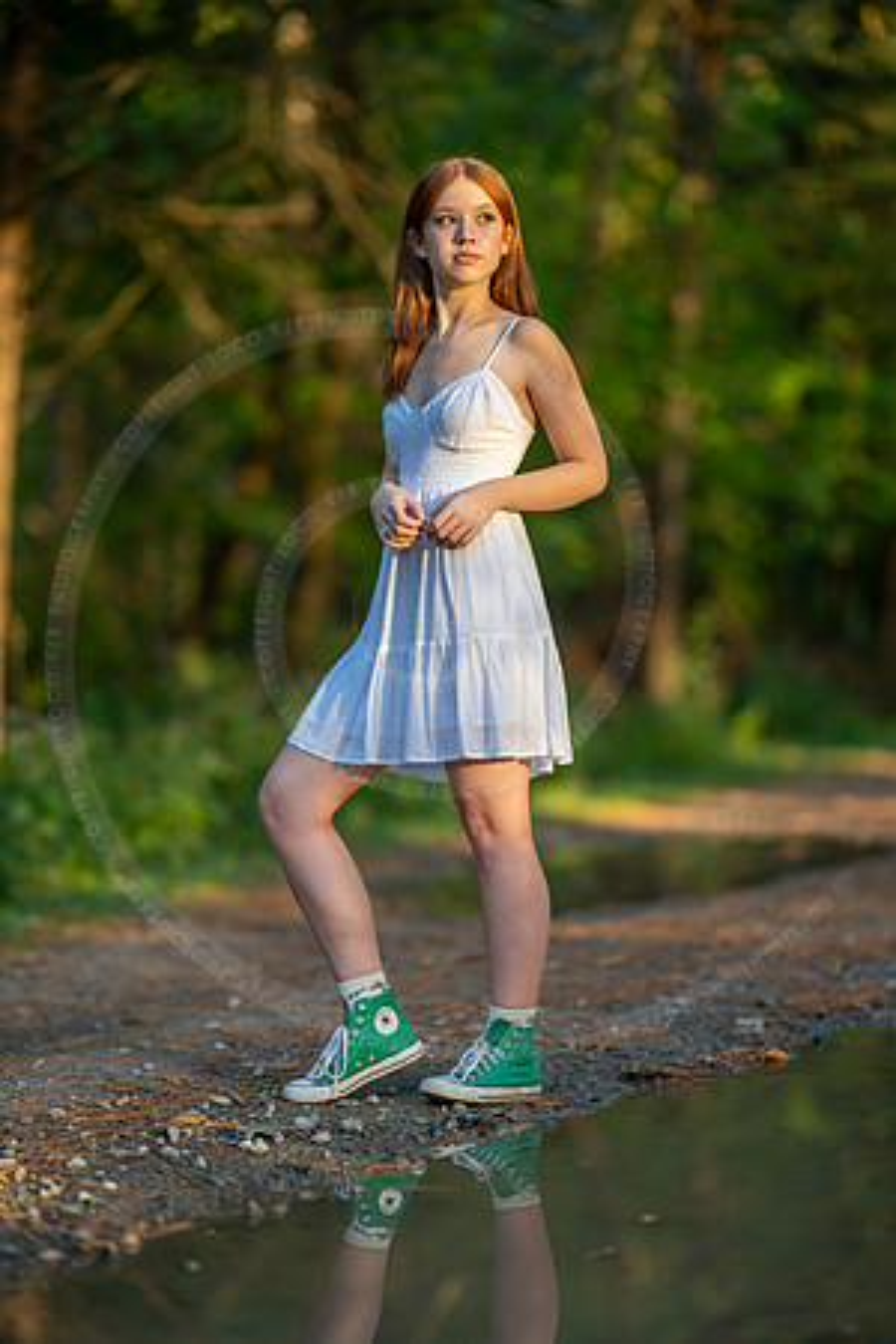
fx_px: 3173
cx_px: 448
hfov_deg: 16.1
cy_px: 672
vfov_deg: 23.9
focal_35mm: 85
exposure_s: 1/800
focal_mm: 85
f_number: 1.2
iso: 160
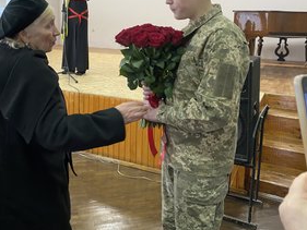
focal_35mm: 37
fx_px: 328
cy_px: 73
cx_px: 129
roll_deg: -2.5
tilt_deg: -10.9
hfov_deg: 49.9
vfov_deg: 38.2
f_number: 1.8
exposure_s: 1/50
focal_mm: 4.25
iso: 100
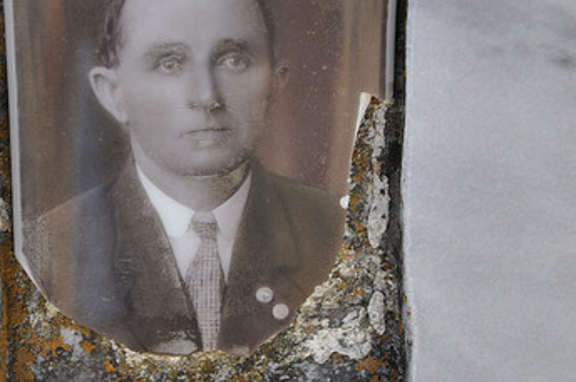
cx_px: 213
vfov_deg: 12.0
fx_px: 1818
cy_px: 168
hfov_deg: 18.0
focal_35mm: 114
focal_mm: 45
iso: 250
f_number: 5.6
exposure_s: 1/125
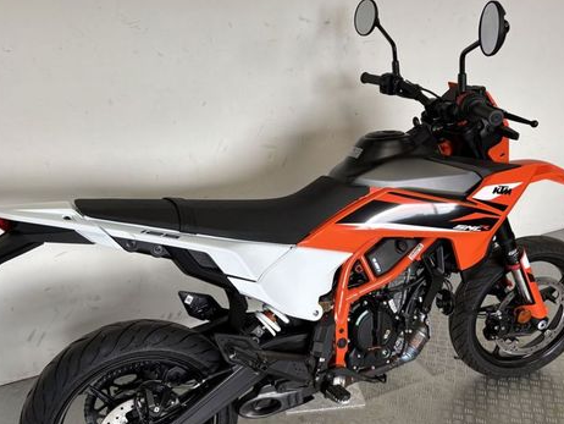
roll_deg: -0.1
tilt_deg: -26.8
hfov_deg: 51.3
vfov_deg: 39.6
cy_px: 243
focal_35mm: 36
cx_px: 277
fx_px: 587
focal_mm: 5.96
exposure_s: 1/100
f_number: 1.6
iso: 64
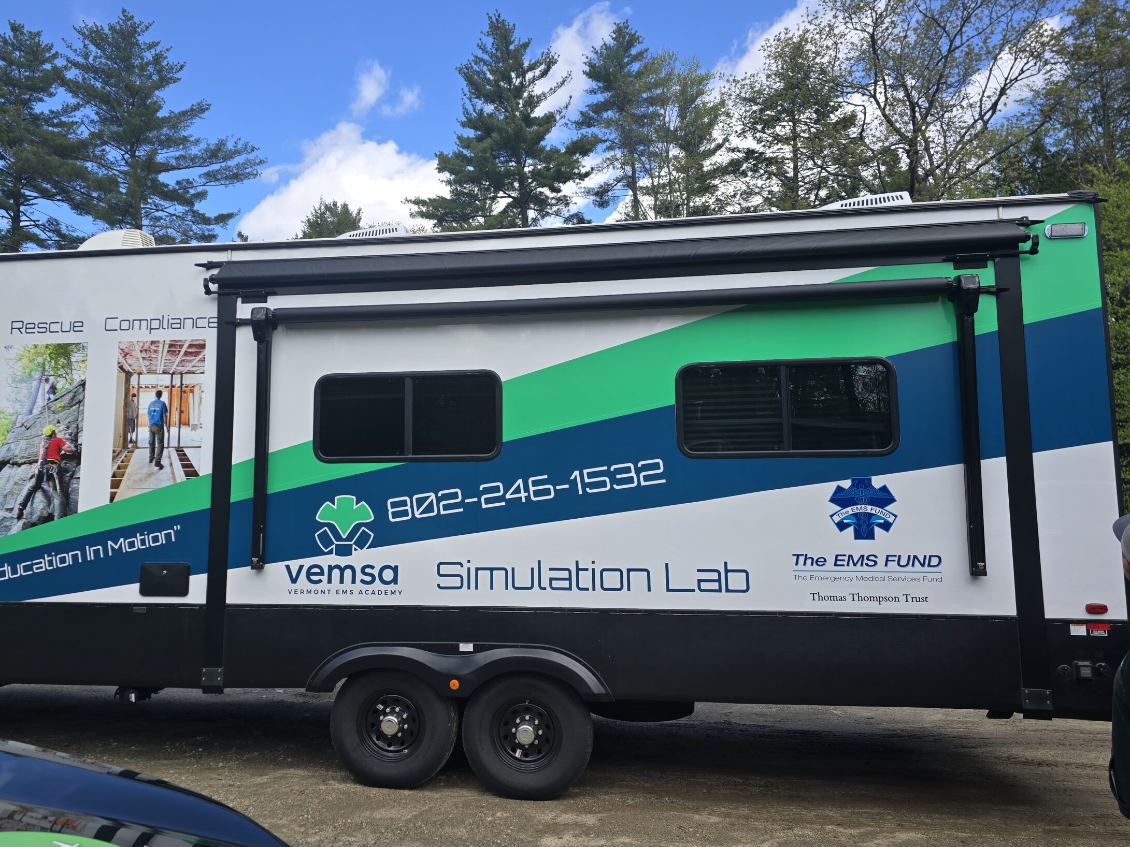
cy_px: 417
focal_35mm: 27
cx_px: 468
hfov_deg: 64.9
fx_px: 881
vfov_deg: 51.4
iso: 12
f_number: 1.7
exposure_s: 1/423
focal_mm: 6.3
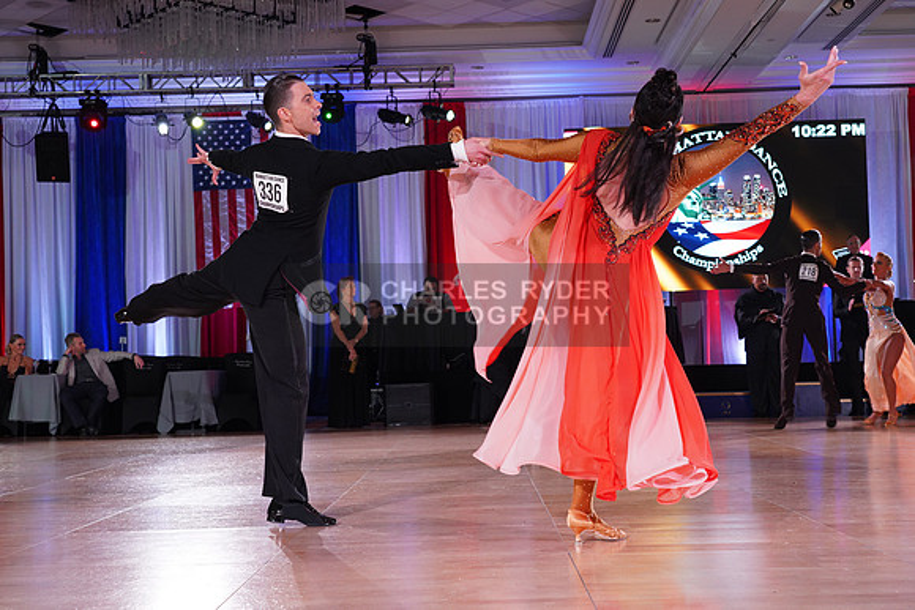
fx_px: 1169
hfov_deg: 42.7
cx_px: 458
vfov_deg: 29.3
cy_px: 305
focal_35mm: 46
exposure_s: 1/160
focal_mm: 46
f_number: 5.6
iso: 1600
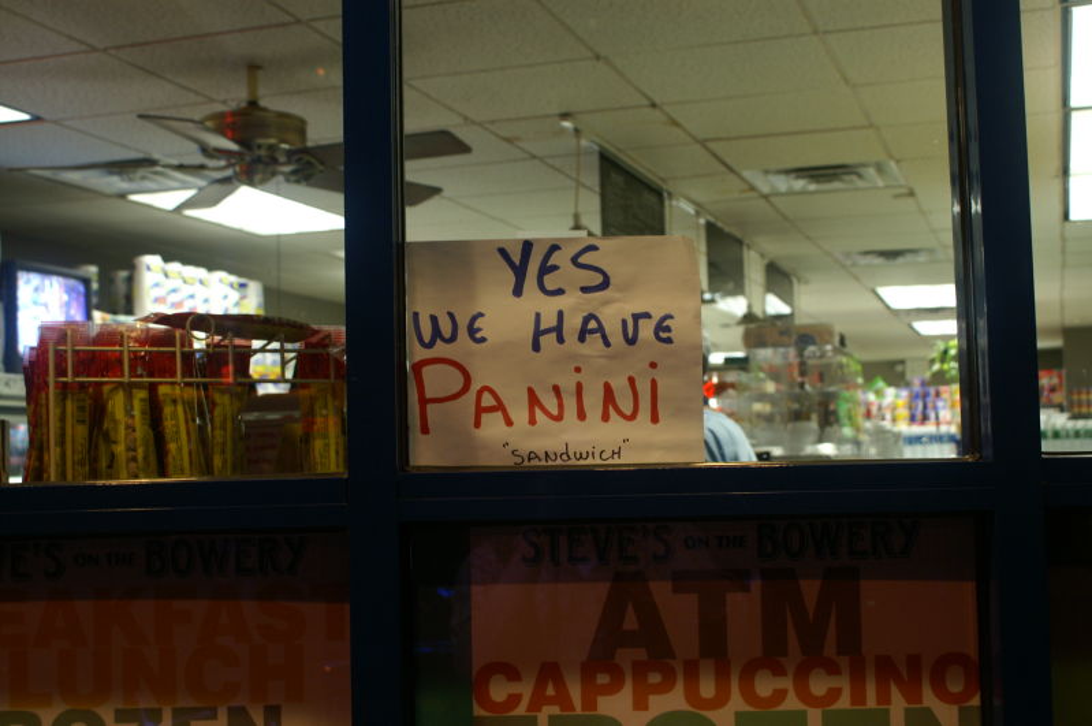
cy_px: 363
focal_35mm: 52
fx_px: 1591
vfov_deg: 25.7
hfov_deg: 37.9
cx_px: 546
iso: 400
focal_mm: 35
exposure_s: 1/10
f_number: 5.6
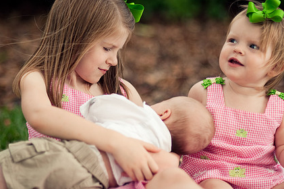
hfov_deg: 17.5
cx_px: 154
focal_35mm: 117
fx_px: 922
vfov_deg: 11.7
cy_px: 96
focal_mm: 85
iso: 200
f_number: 1.8
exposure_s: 1/1000
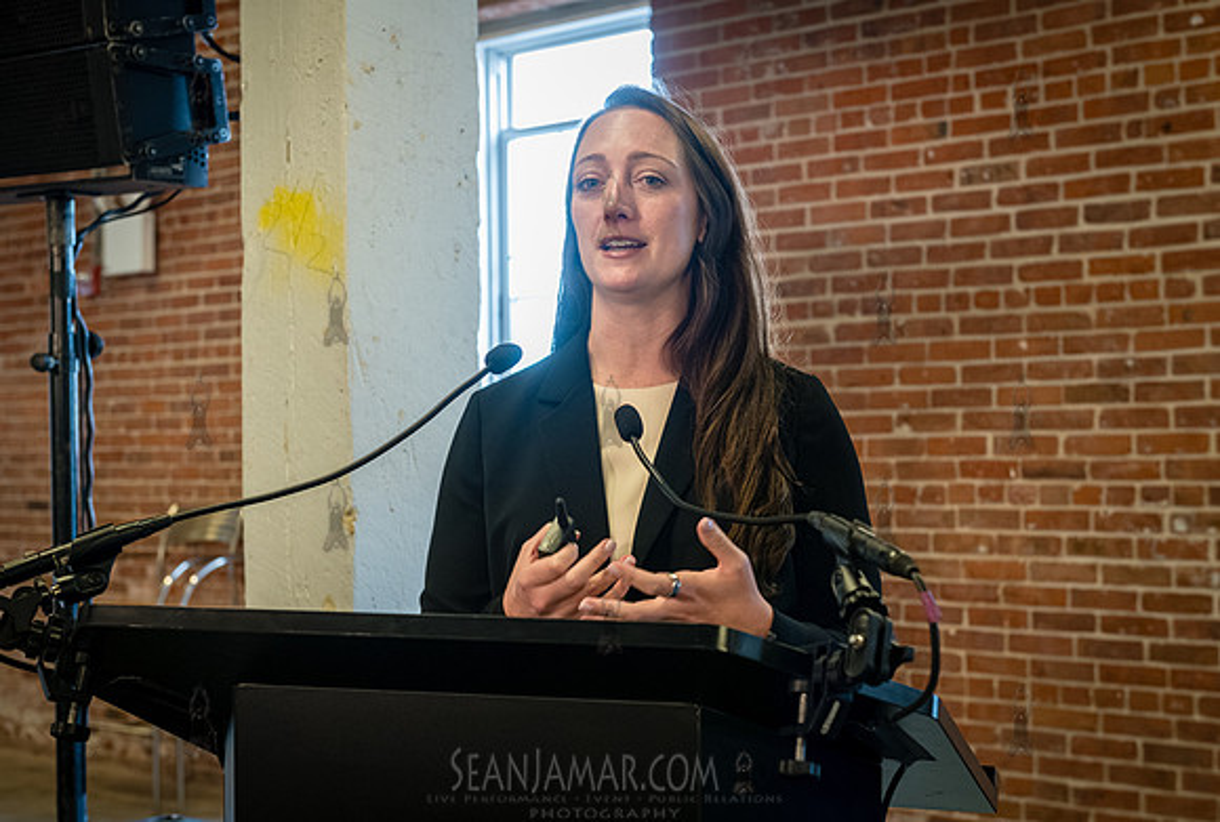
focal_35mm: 56
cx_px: 656
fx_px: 1896
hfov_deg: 35.7
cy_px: 437
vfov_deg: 24.5
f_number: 5
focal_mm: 52
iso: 2500
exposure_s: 1/160
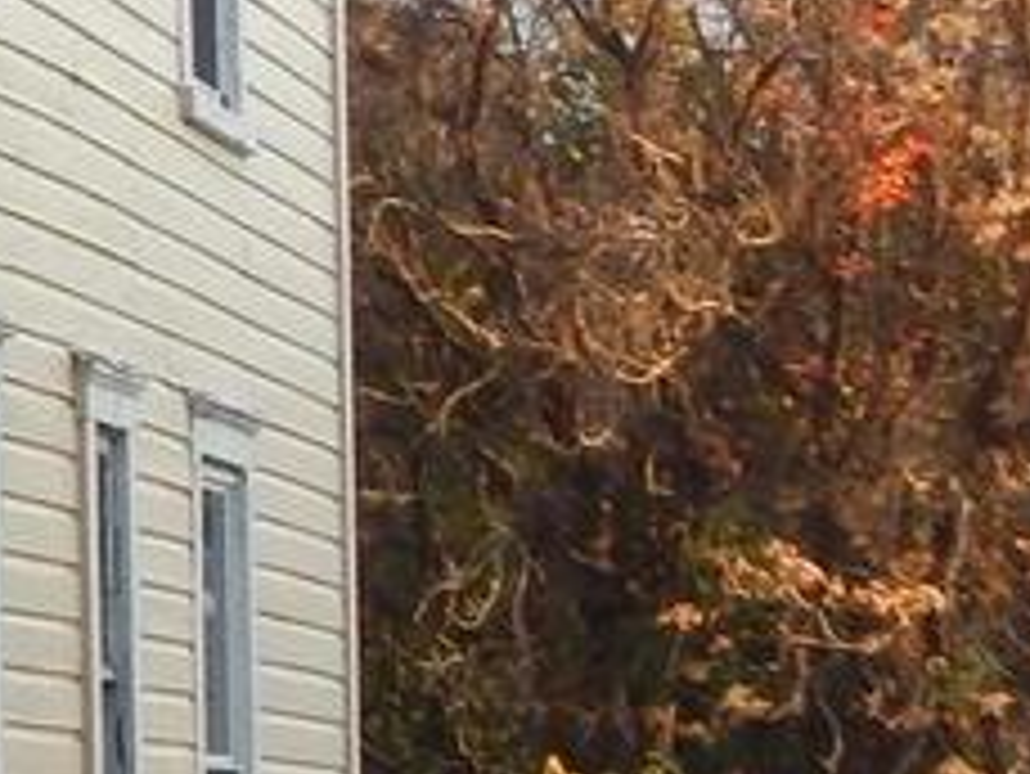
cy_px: -320
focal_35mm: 239
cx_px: -1286
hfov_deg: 7.8
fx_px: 7115
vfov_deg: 6.2
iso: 125
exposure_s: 1/125
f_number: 3.4
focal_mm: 6.8
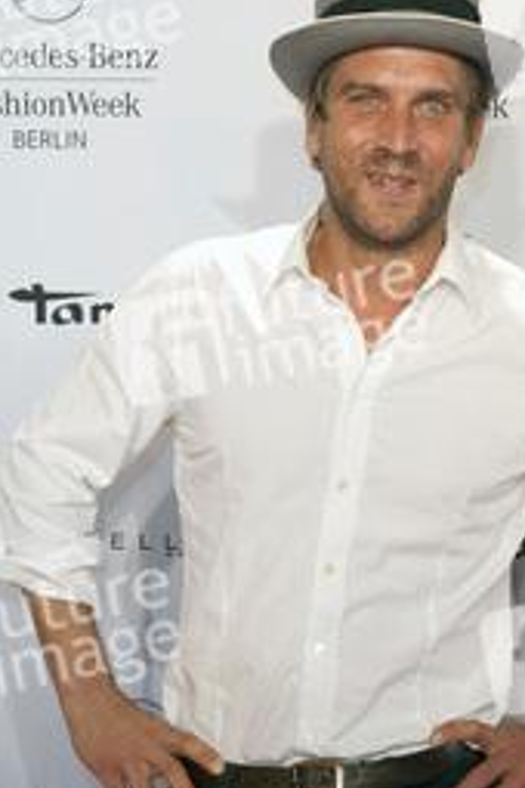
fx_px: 2056
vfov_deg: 21.6
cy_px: 488
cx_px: 360
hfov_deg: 14.5
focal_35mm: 94
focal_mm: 60
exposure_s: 1/250
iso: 1600
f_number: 5.6
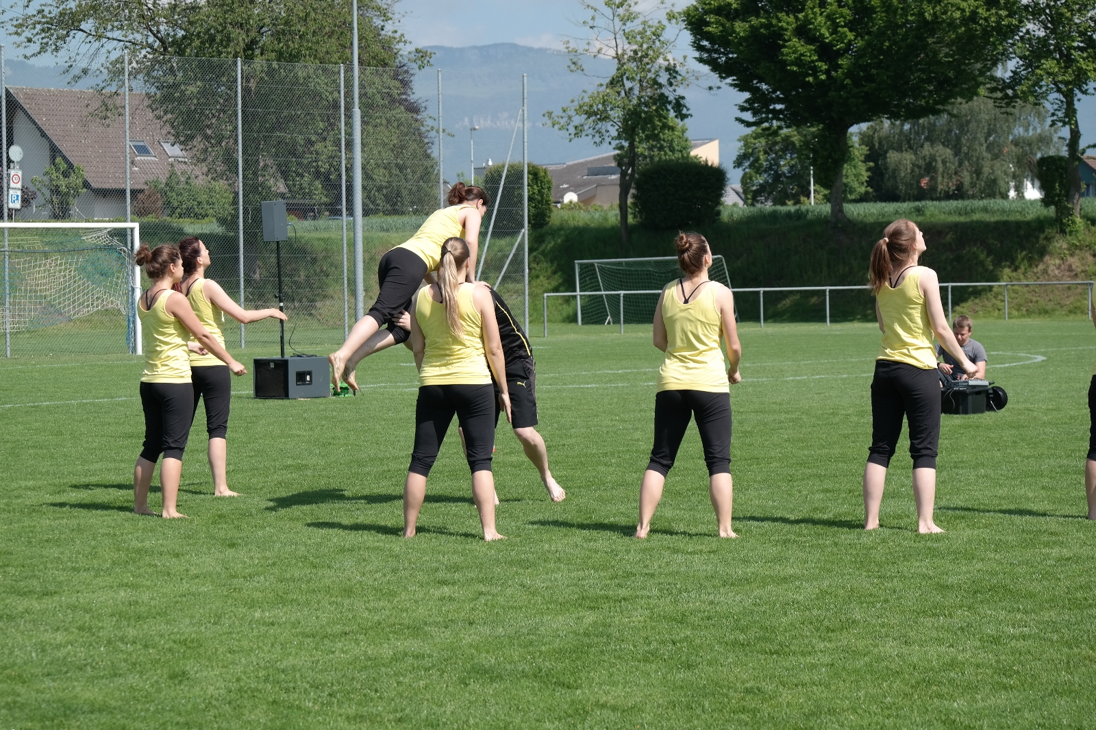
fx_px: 2983
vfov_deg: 14.0
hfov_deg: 20.8
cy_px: 365
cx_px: 548
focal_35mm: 98
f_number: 5.6
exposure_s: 1/320
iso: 100
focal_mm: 64
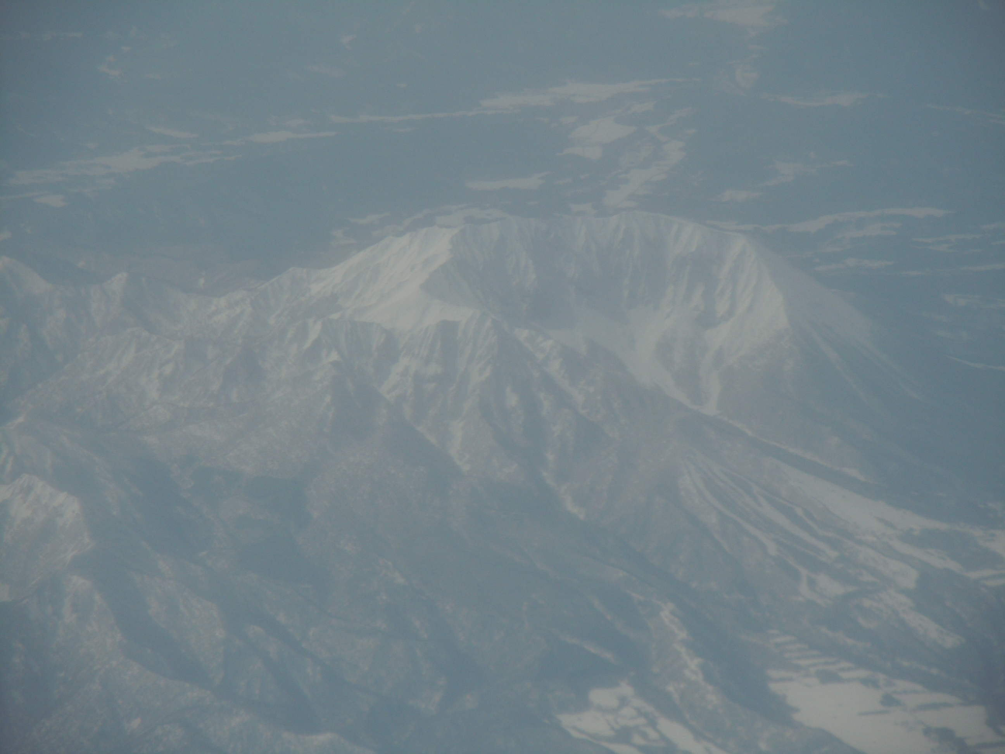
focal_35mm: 300
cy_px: 377
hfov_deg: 6.6
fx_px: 8710
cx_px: 502
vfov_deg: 5.0
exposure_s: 1/800
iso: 100
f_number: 5.6
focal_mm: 54
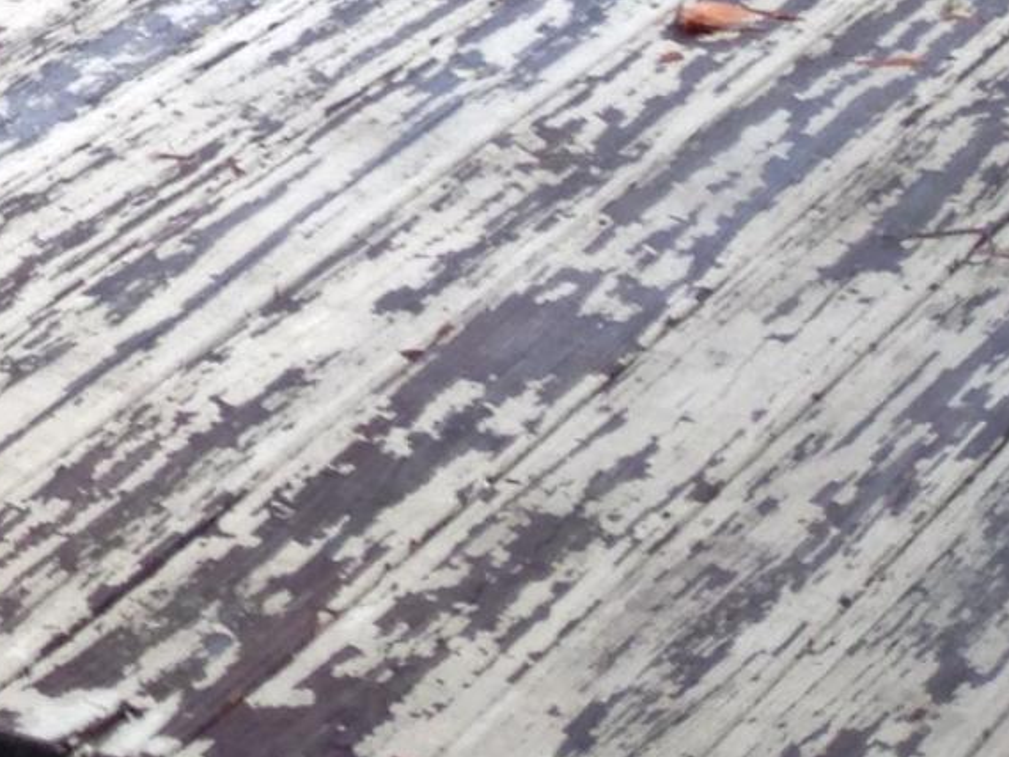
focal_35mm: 174
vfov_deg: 7.8
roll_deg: +3.4
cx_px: -1365
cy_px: -1129
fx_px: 5073
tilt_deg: -4.4
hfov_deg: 10.0
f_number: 2.4
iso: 50
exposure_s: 1/129
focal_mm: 4.12
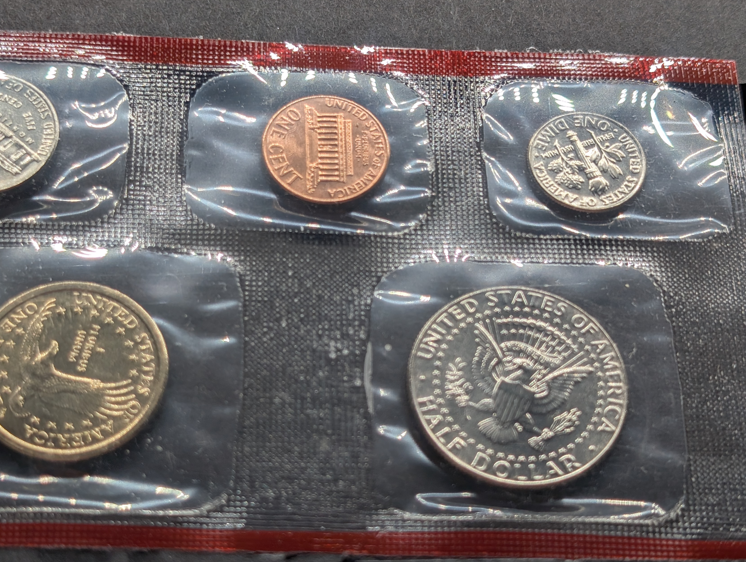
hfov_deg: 32.1
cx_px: 332
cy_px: 309
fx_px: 1295
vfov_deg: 24.5
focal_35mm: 60
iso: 32
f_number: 1.68
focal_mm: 6.9
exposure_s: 1/148
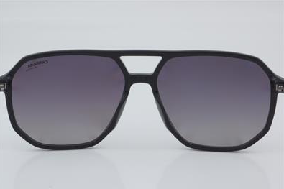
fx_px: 658
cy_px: 95
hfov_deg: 24.3
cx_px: 141
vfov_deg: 16.3
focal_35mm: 84
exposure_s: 1/4
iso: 100
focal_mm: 55
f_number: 32
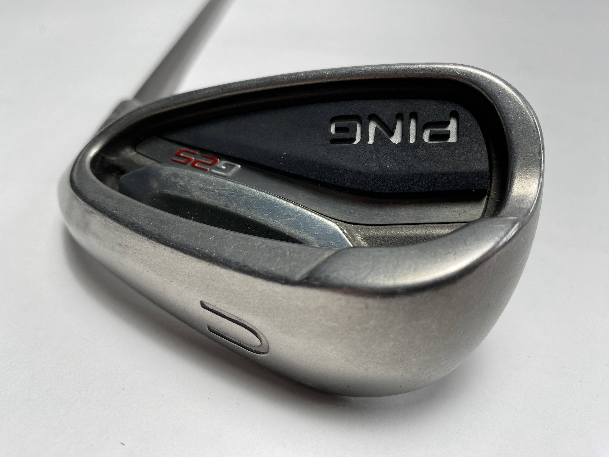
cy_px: 228
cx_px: 304
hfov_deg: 69.4
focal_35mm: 25
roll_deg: -3.6
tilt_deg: -37.6
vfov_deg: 54.9
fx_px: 440
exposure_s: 1/282
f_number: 1.8
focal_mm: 4.25
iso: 32
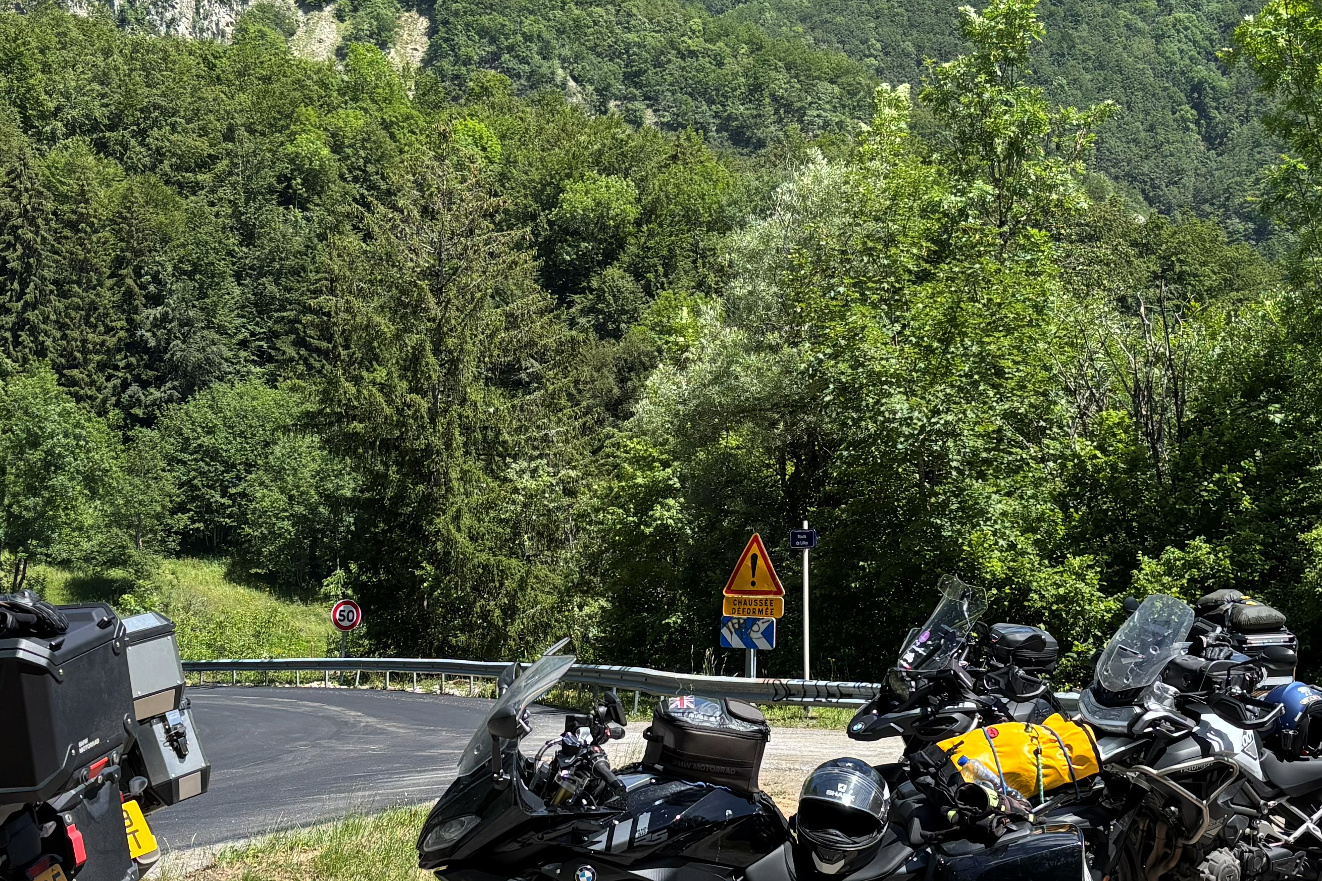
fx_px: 2166
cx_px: 665
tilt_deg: +3.2
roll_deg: +0.2
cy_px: 405
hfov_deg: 33.9
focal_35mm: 59
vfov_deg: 23.0
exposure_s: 1/1522
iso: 50
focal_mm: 5.96
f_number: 1.6
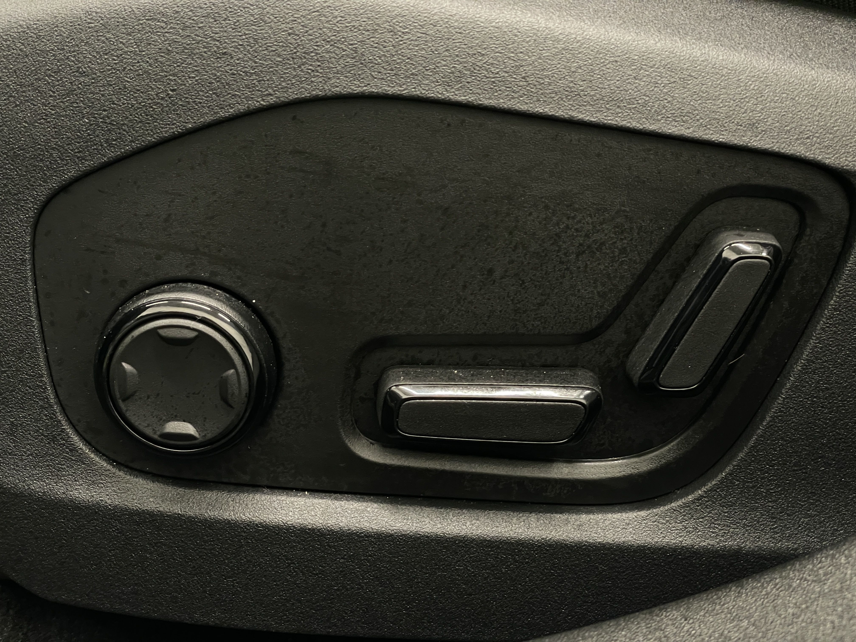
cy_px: 321
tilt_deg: -18.7
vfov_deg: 28.0
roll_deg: -0.1
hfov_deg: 36.8
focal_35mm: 52
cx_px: 428
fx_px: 1286
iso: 640
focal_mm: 6
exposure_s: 1/33
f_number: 2
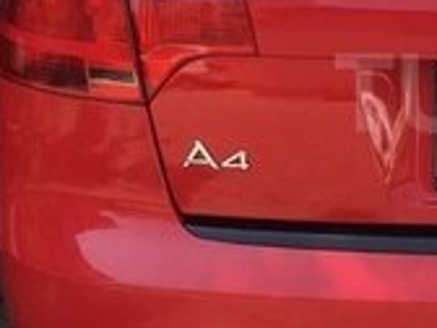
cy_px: 92
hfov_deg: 16.2
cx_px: 601
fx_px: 1439
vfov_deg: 13.0
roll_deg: -0.9
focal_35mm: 114
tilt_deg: -16.0
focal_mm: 4.15
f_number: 2.2
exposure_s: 1/481
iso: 25
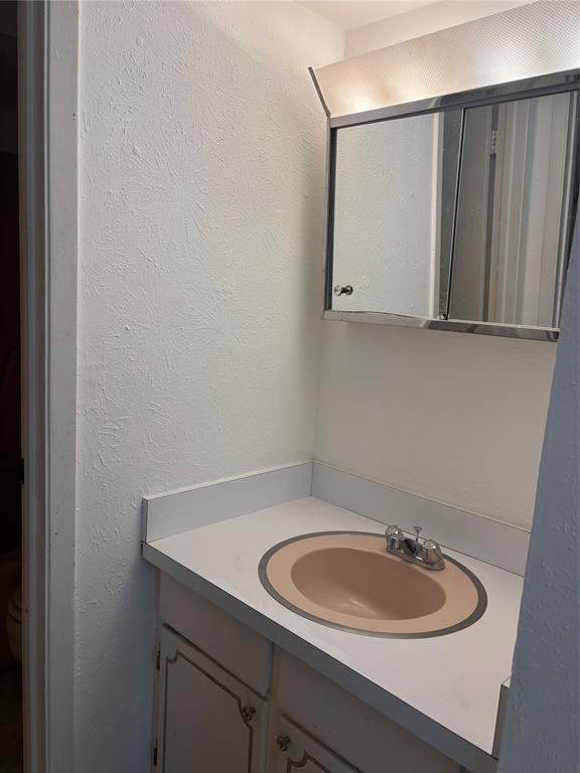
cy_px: 386
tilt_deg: -8.2
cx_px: 290
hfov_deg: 53.1
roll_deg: -3.9
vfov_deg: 67.3
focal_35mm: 26
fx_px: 581
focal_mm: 5.96
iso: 64
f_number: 1.6
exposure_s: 1/120
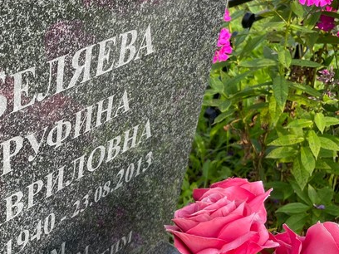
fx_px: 499
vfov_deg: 28.2
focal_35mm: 51
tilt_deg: -37.3
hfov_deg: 35.4
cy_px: 186
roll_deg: -3.8
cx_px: 37
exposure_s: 1/272
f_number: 1.6
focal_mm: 4.2
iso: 32
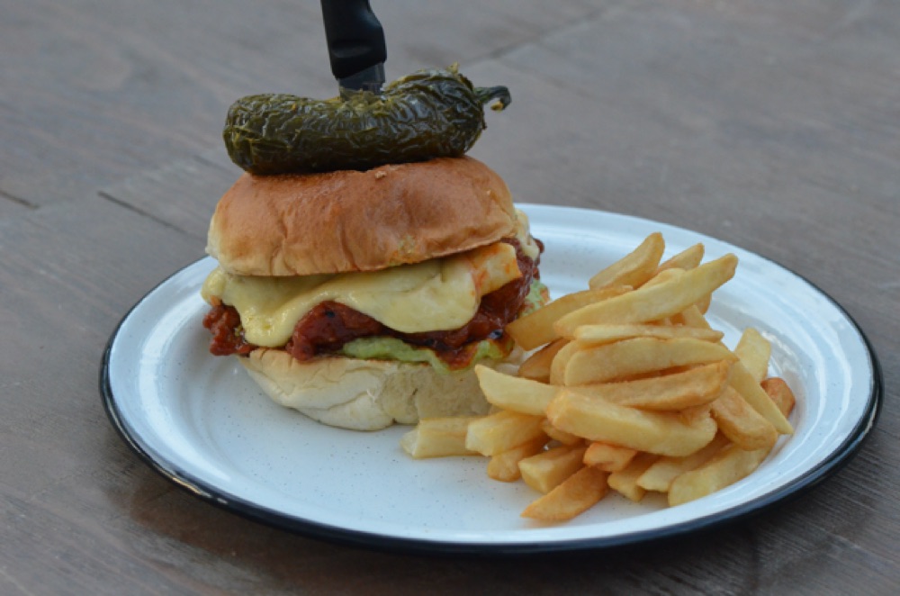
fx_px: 3929
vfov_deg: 8.7
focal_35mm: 158
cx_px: 450
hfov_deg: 13.1
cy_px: 298
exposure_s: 1/800
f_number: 7.1
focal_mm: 105
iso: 2500
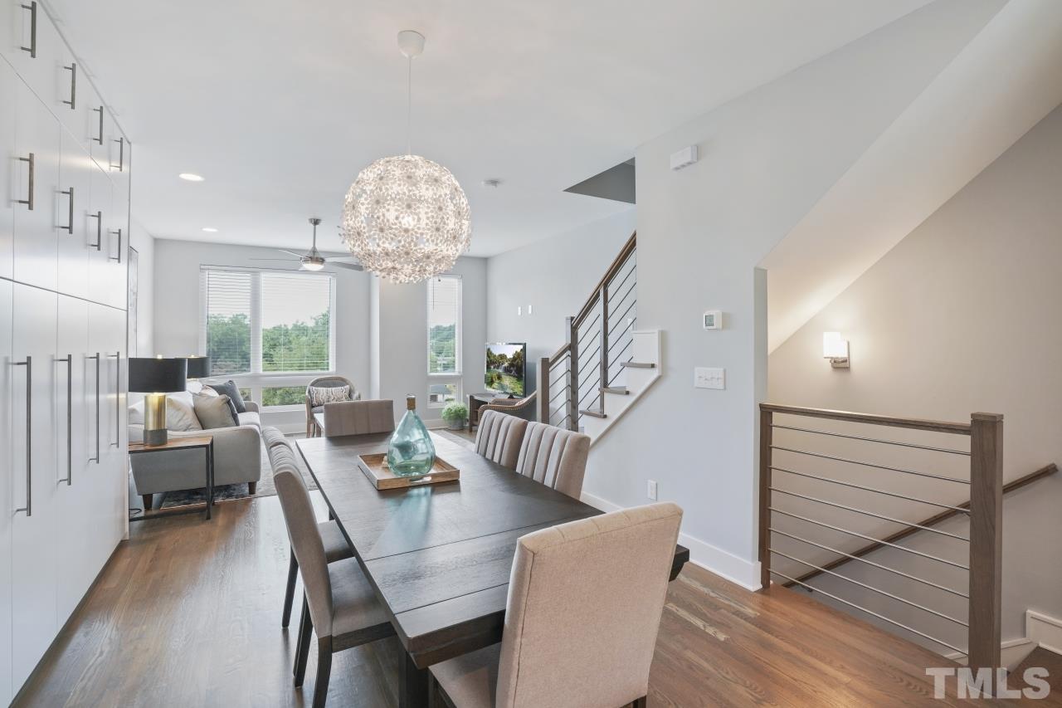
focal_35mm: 16
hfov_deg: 96.7
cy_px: 354
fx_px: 472
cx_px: 531
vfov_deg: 73.7
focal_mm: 16
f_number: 9
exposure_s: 1/6
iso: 400
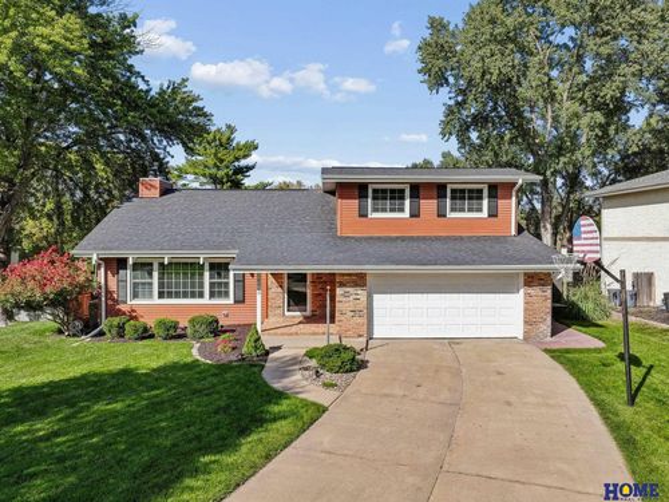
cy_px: 251
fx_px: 464
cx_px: 334
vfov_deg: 56.8
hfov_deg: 71.6
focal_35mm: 24
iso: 200
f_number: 8
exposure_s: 1/15
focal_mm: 12.3
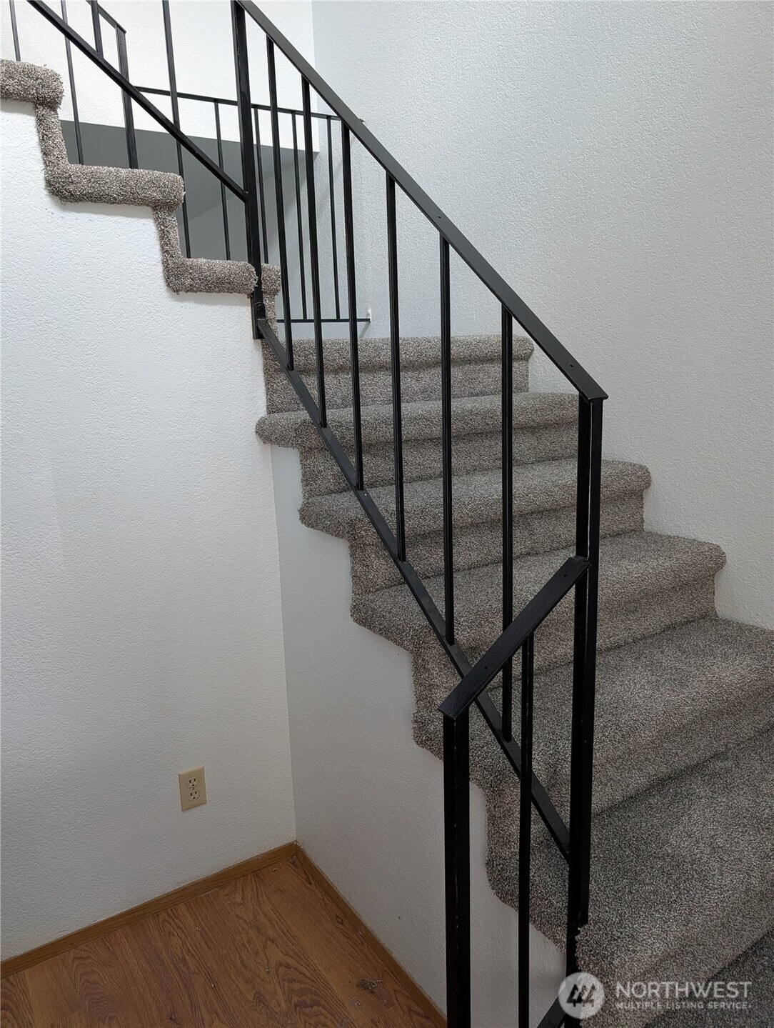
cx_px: 387
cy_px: 514
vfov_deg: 71.5
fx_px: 714
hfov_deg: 57.0
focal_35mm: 24
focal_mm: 6.9
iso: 275
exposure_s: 1/226
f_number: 1.68
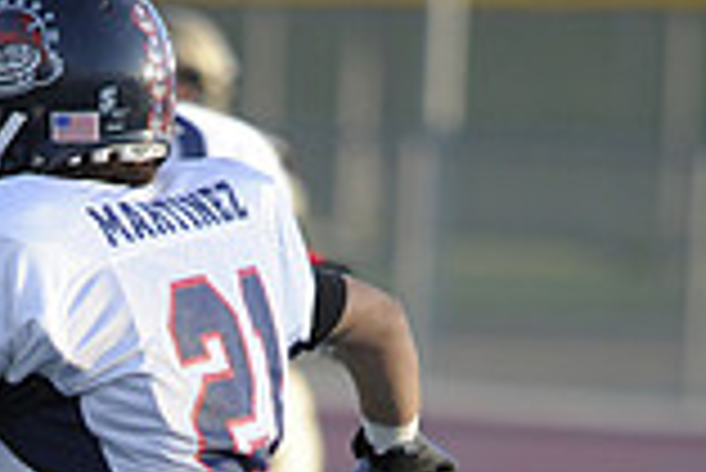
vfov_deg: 0.9
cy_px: 652
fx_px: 28953
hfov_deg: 1.4
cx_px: 144
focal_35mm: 1475
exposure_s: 1/1000
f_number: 6.3
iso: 1600
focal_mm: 400
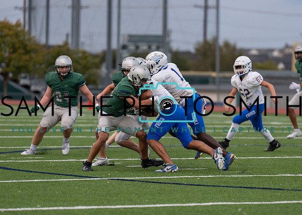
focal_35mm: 284
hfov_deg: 7.1
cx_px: 164
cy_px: 127
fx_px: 2438
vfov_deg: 5.1
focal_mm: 200
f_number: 2.8
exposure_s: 1/1250
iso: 250
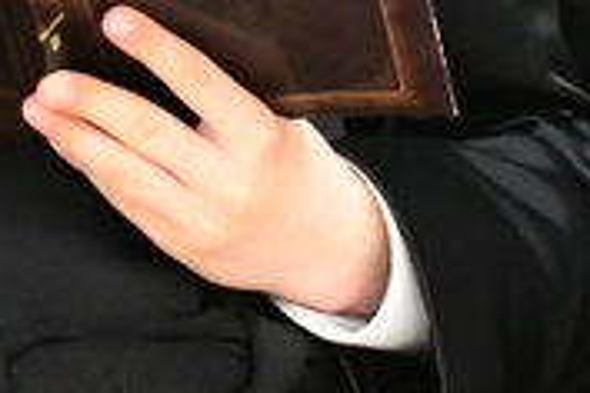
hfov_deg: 4.7
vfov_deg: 3.1
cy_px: -471
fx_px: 7112
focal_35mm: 434
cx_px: 57
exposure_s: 1/125
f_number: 5
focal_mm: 55
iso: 4000
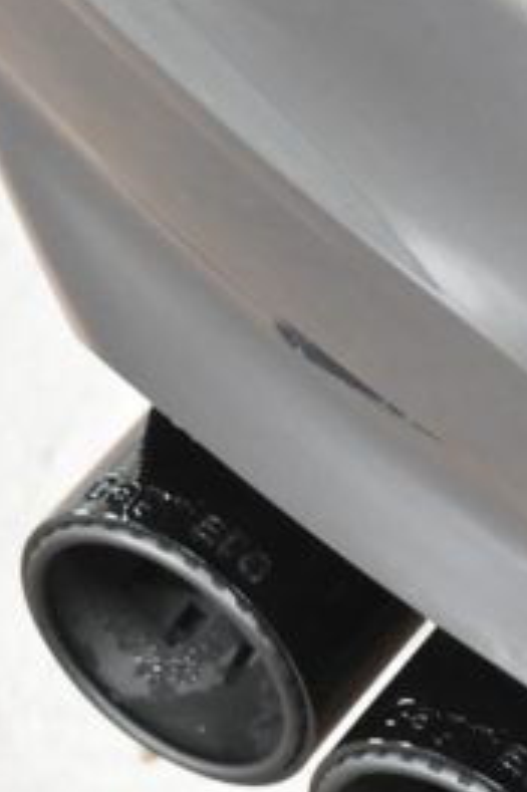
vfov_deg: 9.4
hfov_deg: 6.2
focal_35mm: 220
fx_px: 4837
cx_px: 500
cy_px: 535
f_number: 5.6
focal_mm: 52
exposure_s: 1/8
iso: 3200
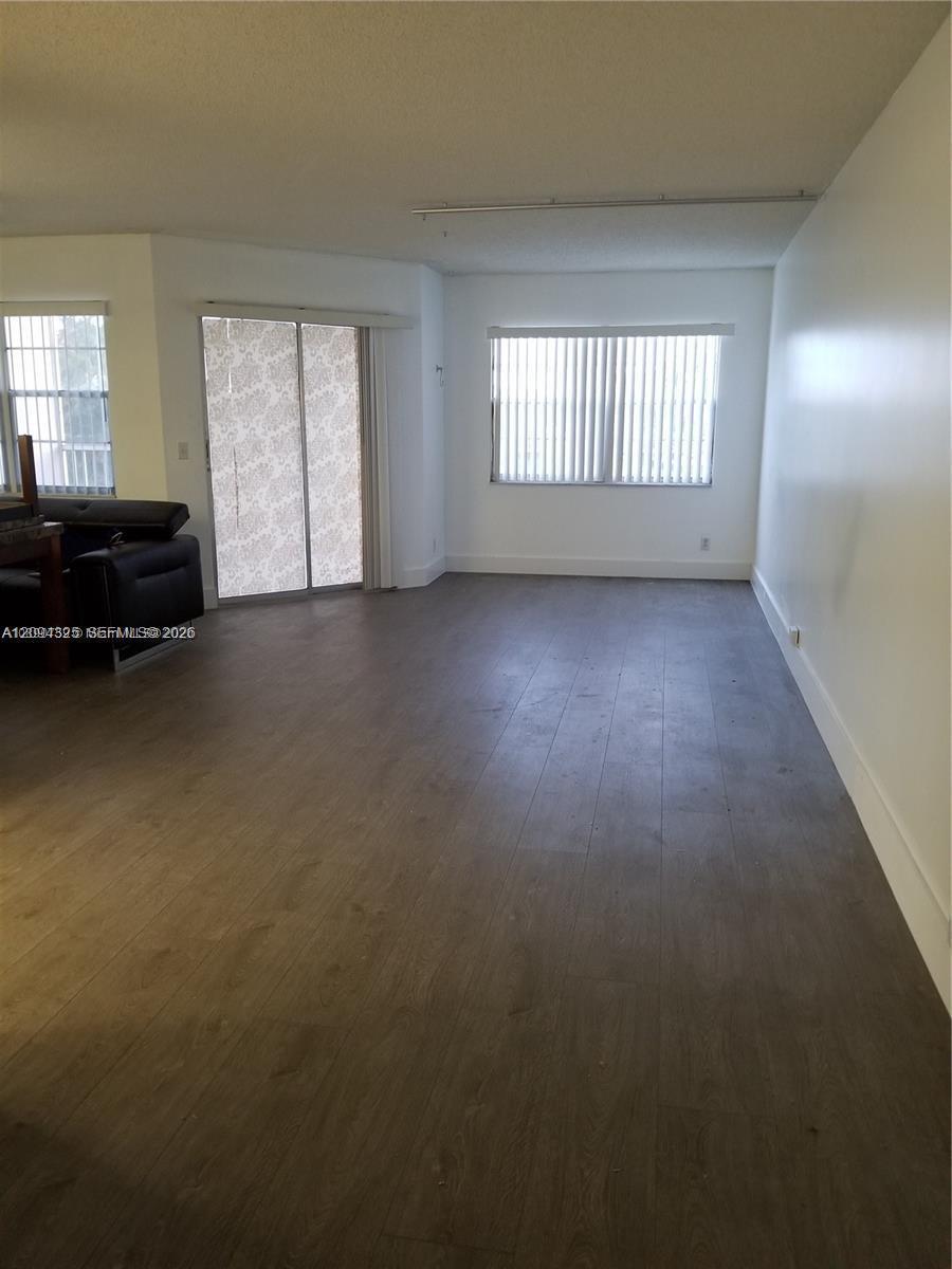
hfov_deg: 53.1
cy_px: 634
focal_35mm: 26
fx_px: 953
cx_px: 476
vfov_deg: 67.3
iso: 250
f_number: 1.7
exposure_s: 1/15
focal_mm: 4.25
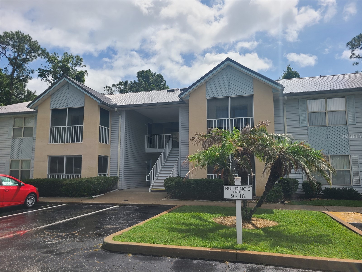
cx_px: 181
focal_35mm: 26
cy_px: 136
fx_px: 272
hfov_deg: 67.3
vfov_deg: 53.1
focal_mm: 5.4
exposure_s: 1/3924
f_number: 1.8
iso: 40
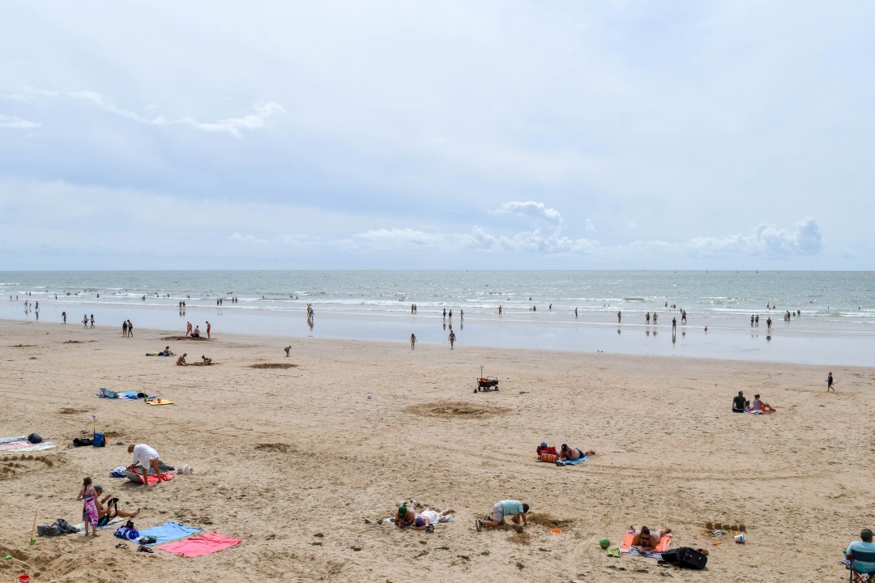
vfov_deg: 43.6
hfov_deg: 61.9
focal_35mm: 30
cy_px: 292
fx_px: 729
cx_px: 438
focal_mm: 20
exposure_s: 1/2000
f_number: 8
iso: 400
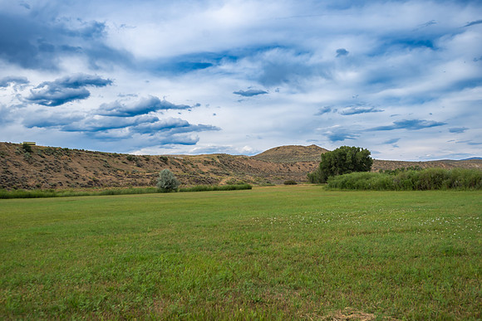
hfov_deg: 62.8
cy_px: 172
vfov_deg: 44.3
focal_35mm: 29
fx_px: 395
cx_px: 231
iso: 100
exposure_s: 1/1250
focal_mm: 24
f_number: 4
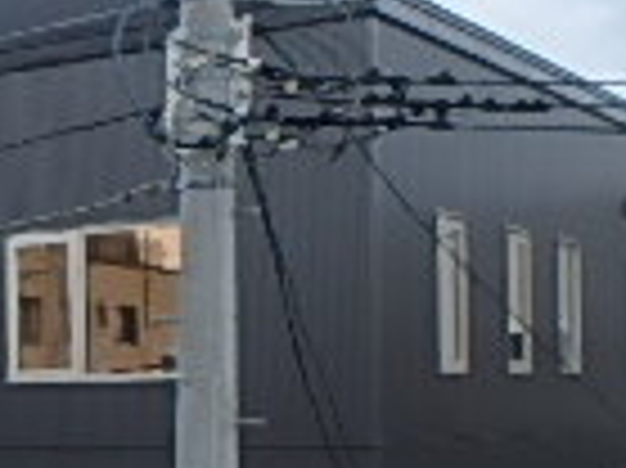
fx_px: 1753
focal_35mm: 97
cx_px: -446
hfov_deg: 17.2
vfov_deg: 14.9
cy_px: 495
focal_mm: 3.7
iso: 125
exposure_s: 1/320
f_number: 3.5
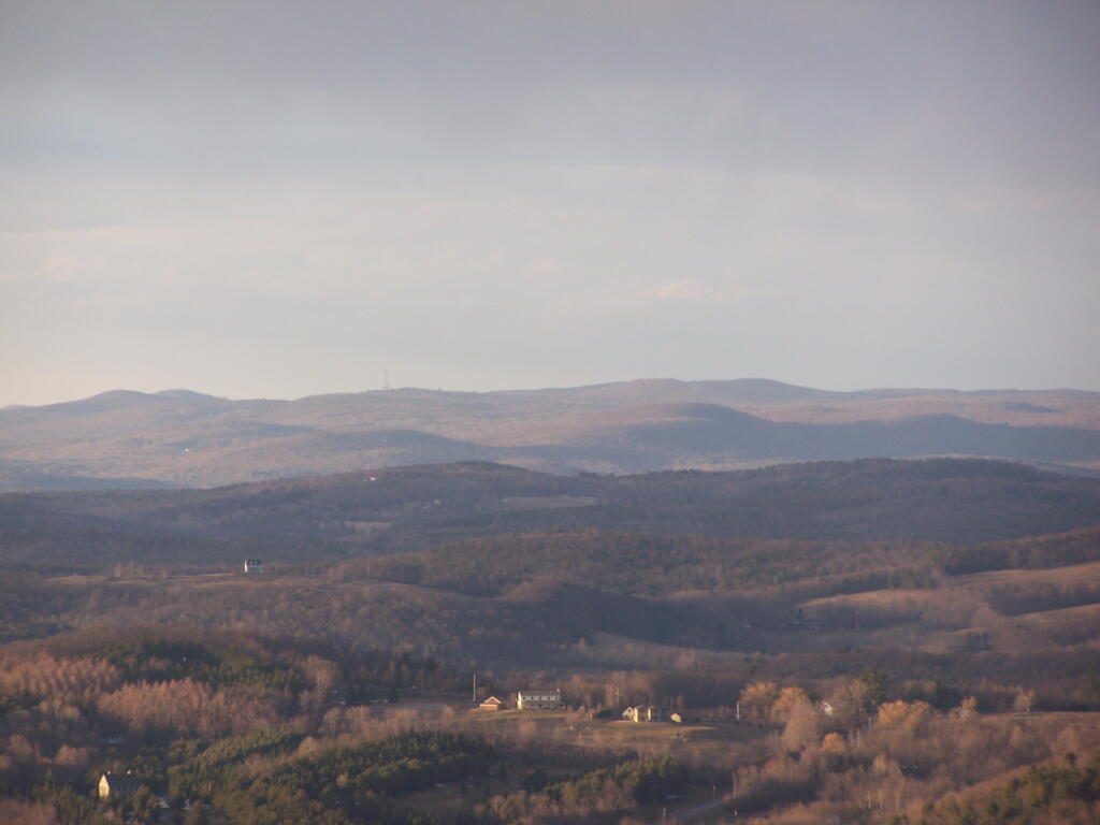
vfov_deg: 5.5
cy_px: 412
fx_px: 8516
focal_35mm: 268
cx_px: 550
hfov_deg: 7.4
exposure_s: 1/200
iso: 80
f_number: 3.6
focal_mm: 44.4
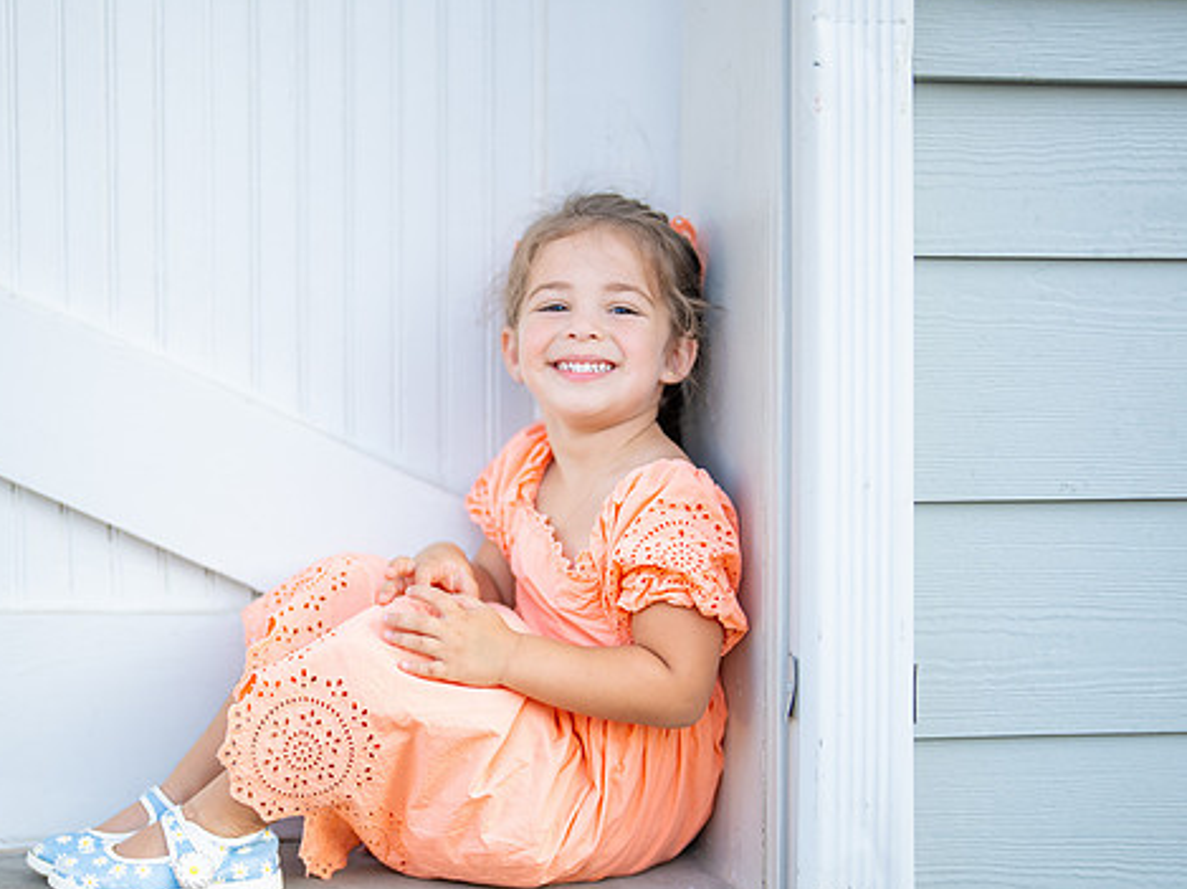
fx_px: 2296
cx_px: 527
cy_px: 505
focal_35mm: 67
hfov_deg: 29.0
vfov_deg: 21.9
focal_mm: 50
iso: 100
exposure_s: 1/400
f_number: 1.2
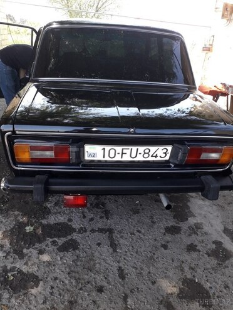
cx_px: 116
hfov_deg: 51.4
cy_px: 155
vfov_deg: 65.3
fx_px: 242
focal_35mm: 27
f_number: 1.9
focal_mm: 3.6
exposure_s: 1/134
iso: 40
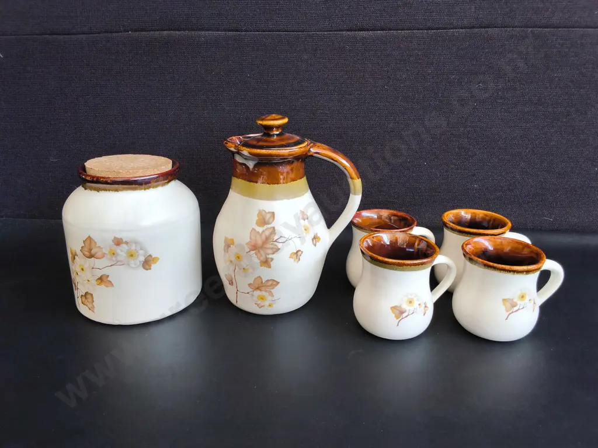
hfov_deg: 65.3
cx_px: 299
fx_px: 466
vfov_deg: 51.4
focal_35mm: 27
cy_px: 224
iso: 100
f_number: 2
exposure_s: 1/100
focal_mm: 2.87
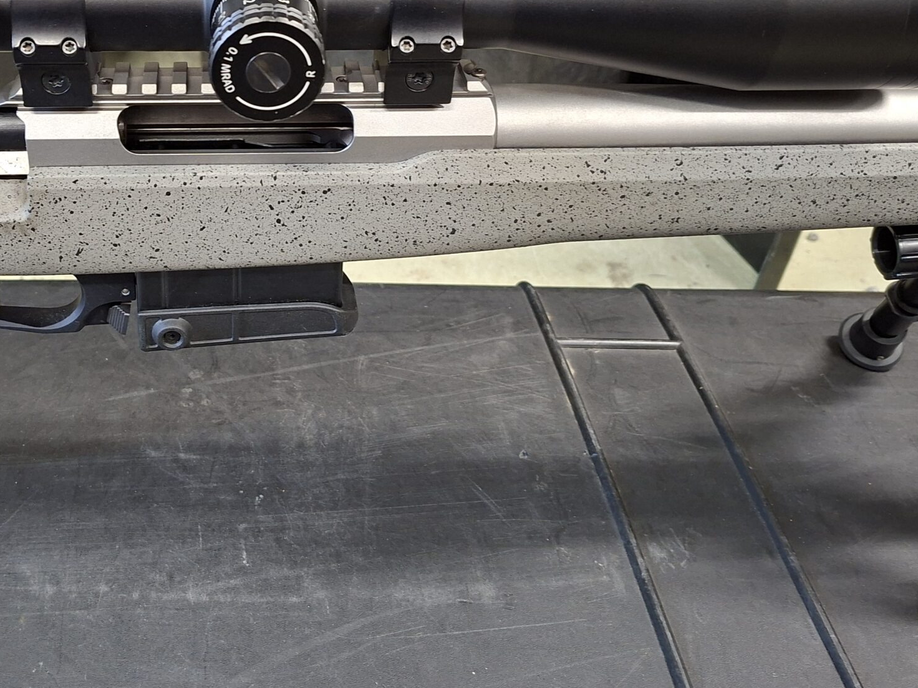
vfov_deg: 34.8
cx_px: 238
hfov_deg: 45.3
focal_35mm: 40
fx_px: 1061
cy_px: 133
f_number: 1.8
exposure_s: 1/25
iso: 400
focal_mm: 5.54
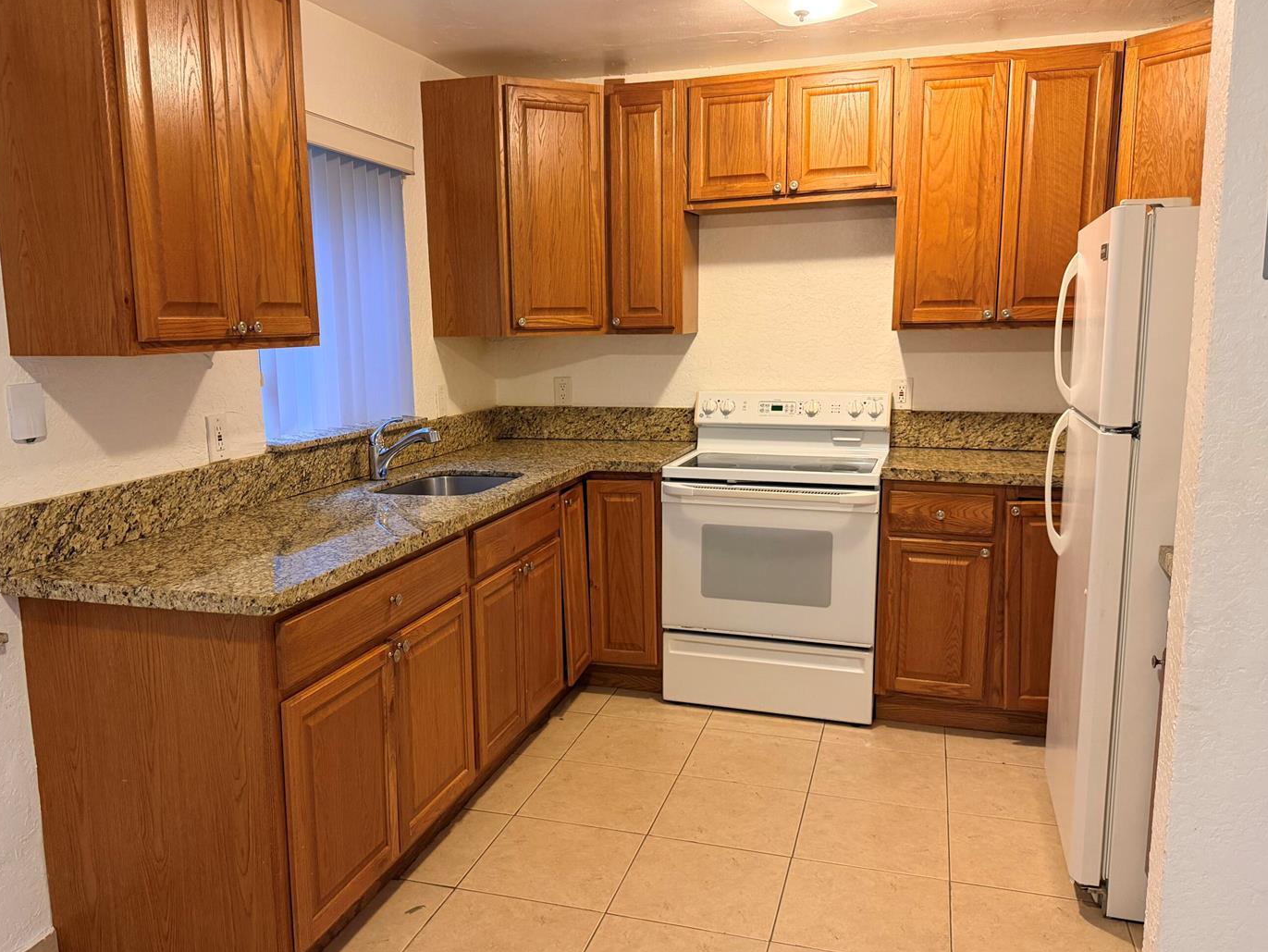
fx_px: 1026
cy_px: 488
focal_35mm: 28
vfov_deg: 49.8
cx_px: 581
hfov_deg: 63.3
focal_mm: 6.76
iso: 320
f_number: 1.78
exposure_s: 1/60
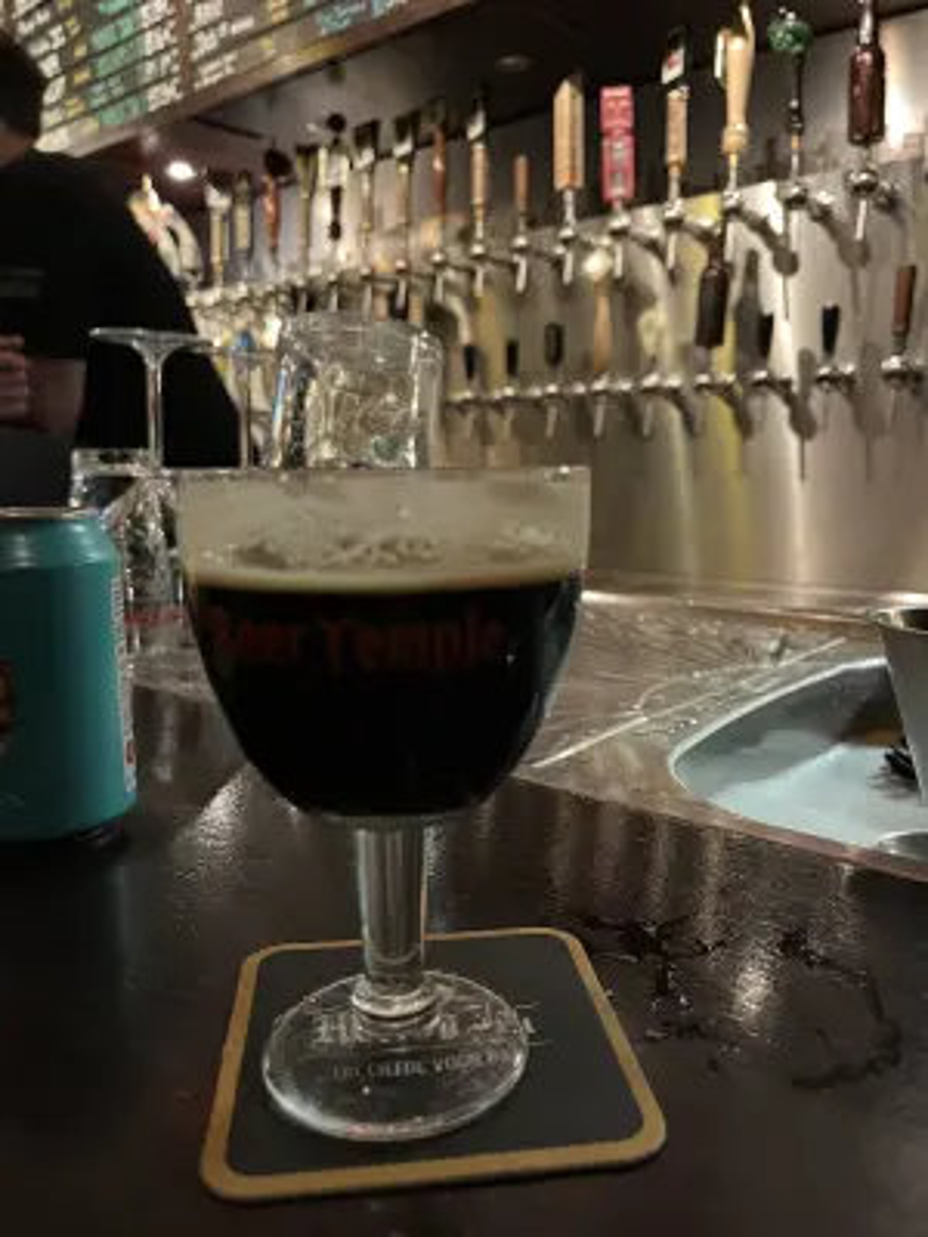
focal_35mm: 26
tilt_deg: -9.8
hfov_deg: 53.1
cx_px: 464
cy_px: 618
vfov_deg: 67.3
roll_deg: +1.1
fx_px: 929
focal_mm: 5.1
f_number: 1.6
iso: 1000
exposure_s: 1/25
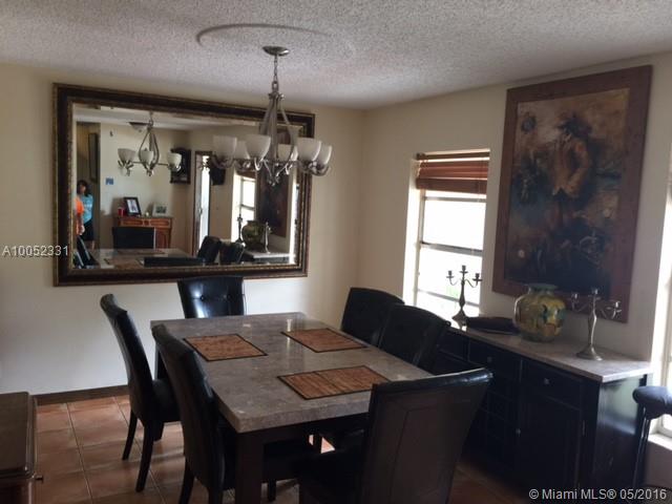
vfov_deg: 48.2
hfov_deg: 61.7
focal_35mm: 29
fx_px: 563
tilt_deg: -4.4
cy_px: 252
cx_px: 336
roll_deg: -4.0
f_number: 2.2
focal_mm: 4.15
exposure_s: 1/15
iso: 32
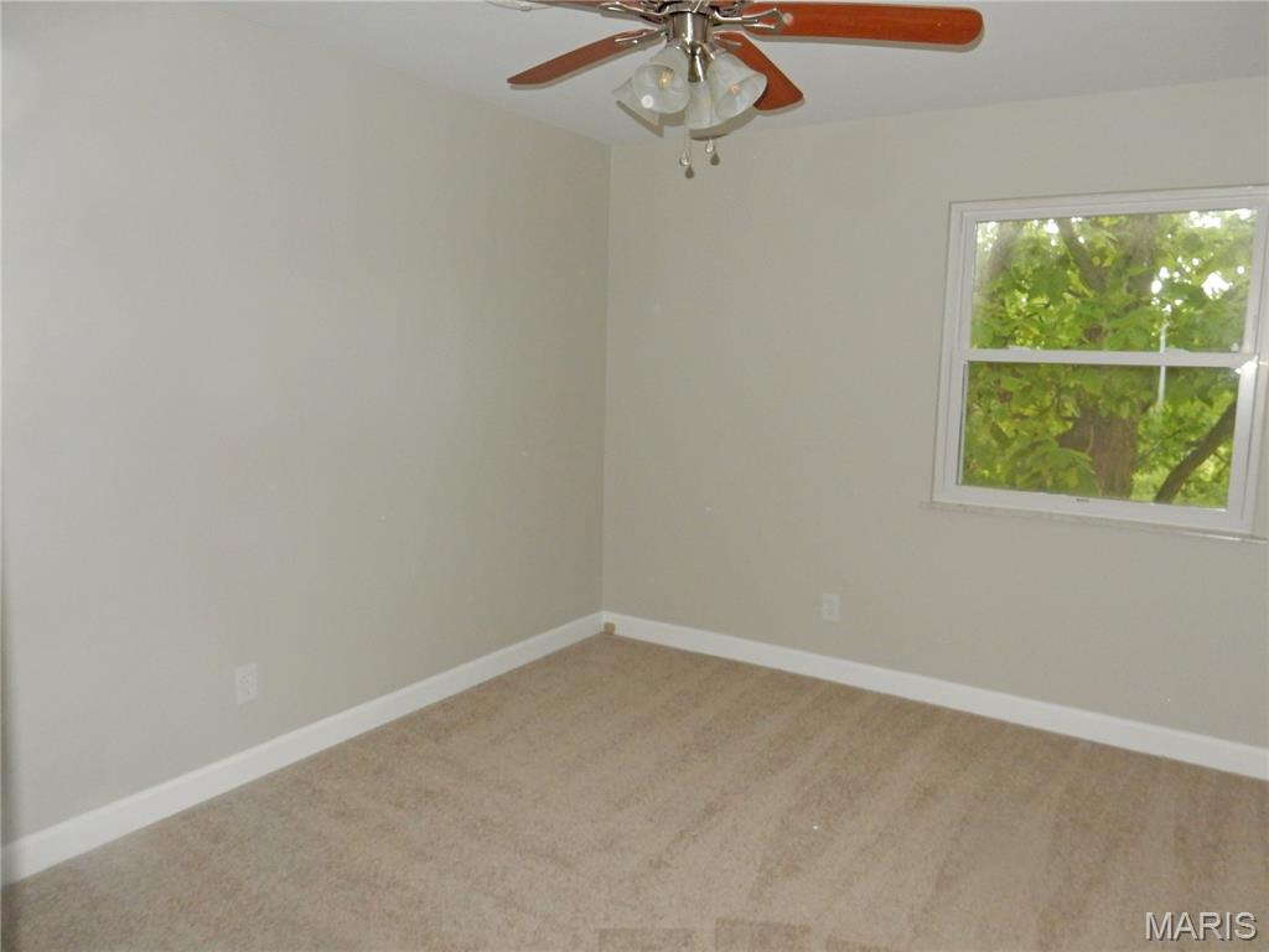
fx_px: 916
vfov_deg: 54.9
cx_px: 634
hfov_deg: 69.4
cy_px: 476
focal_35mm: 25
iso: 360
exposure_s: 1/30
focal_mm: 4.5
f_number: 3.7
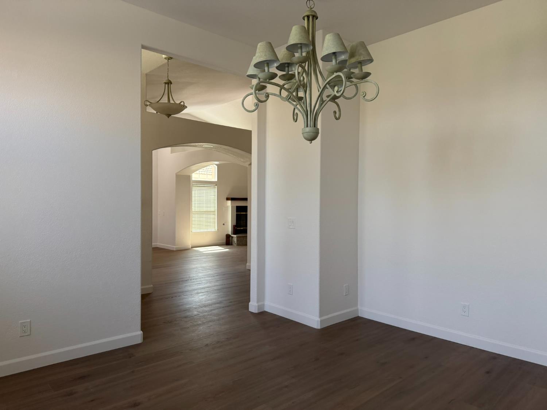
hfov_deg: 71.6
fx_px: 379
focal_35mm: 24
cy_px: 205
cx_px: 274
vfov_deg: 56.8
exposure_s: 1/224
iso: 160
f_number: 1.78
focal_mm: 6.76
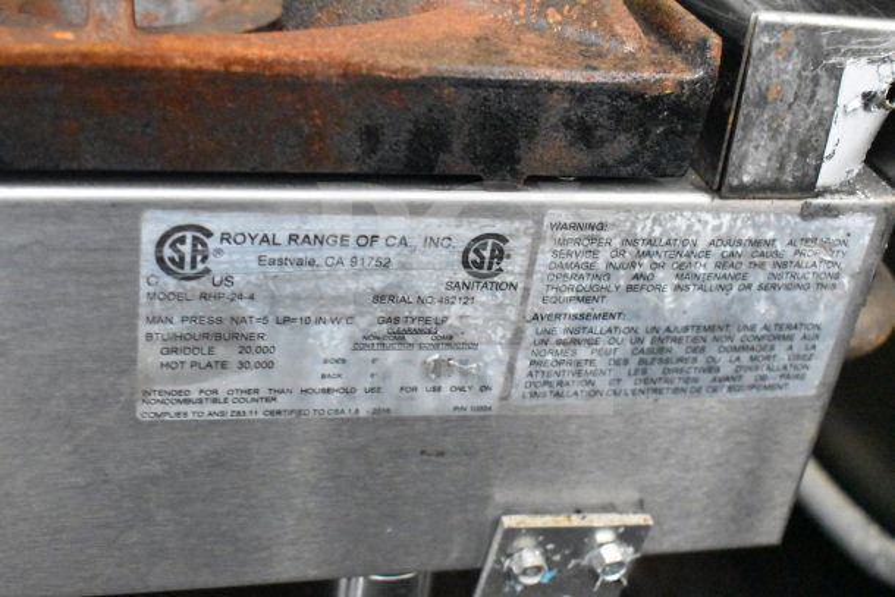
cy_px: 298
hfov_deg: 38.9
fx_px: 1268
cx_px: 448
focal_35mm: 51
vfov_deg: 26.5
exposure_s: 1/50
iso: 16000
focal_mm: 34
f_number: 4.5
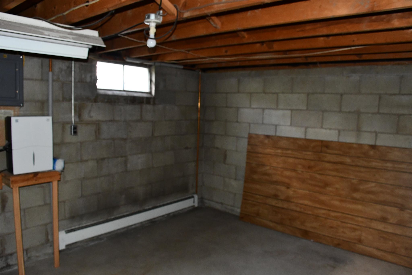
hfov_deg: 67.4
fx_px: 309
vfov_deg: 47.9
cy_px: 138
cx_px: 206
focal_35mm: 27
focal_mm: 18
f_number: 6.3
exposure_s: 1/60
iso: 2000
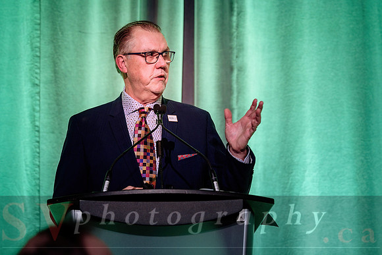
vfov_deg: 10.1
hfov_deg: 15.0
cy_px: 97
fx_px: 1446
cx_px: 191
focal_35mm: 136
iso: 1250
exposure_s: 1/200
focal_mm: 110
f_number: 3.5
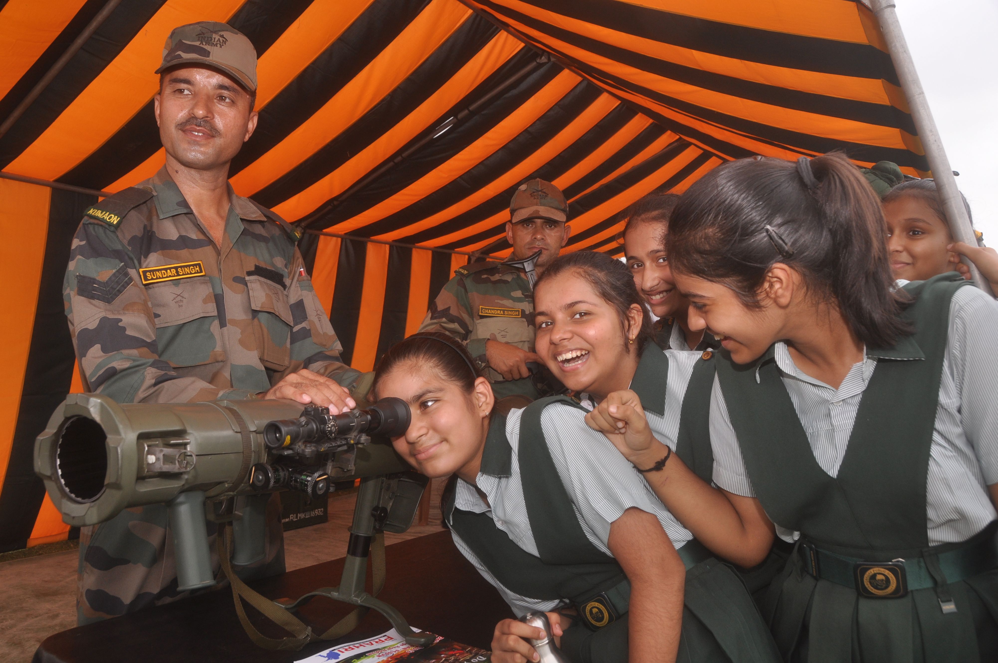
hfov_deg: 62.0
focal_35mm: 30
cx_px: 499
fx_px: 831
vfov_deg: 43.5
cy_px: 332
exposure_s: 1/250
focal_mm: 20
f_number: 6.3
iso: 250
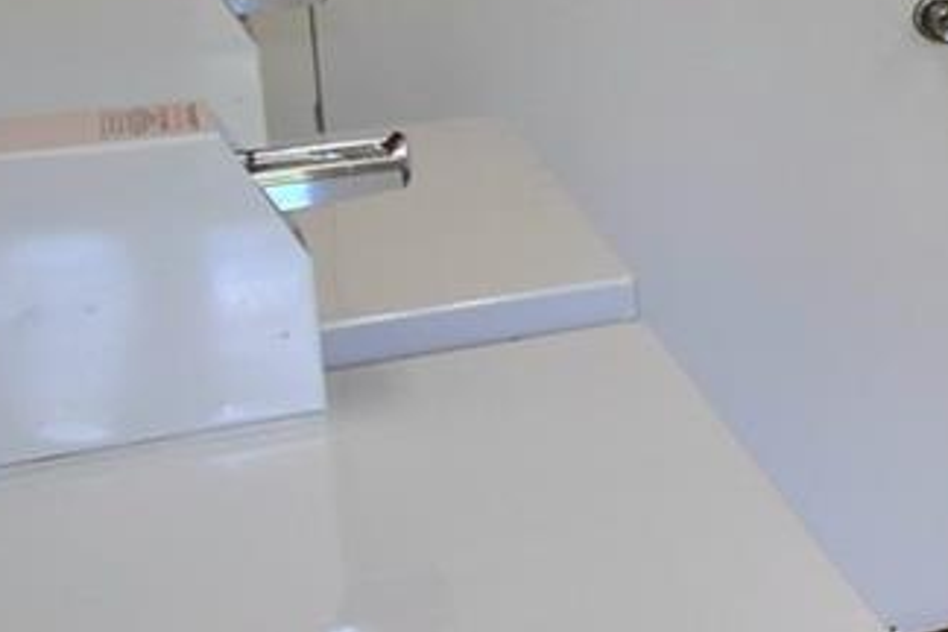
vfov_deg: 18.0
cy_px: 15
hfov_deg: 19.6
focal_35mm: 74
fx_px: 1949
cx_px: 1741
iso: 400
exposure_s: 1/125
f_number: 5.6
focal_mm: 10
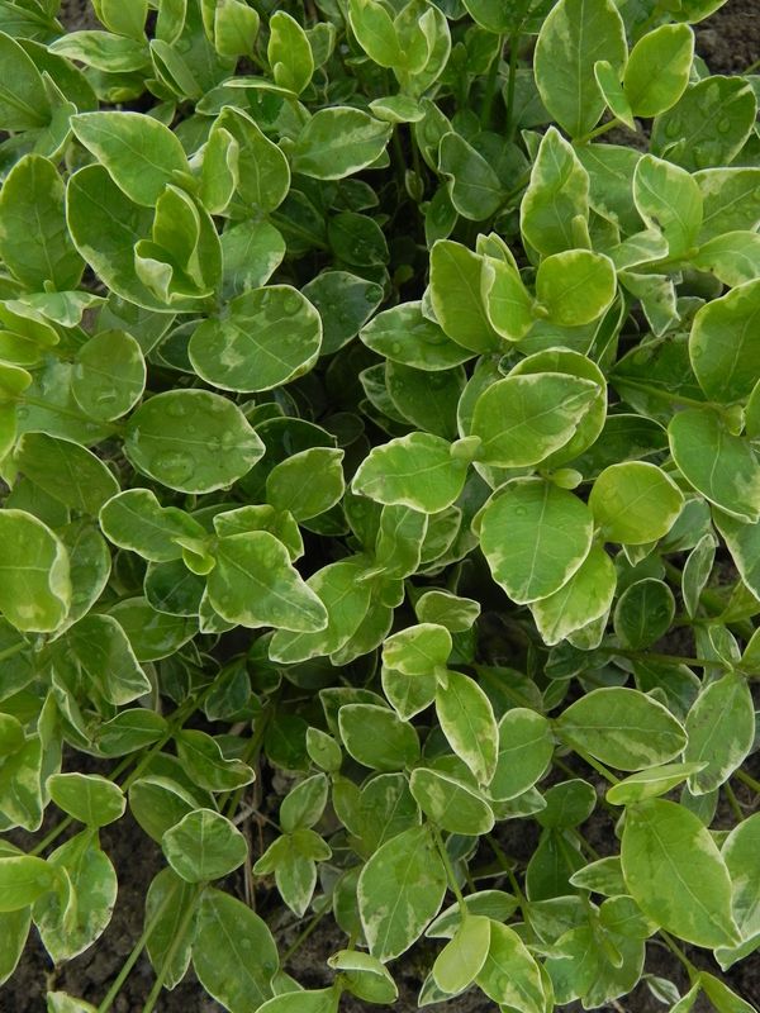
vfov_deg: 55.4
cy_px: 506
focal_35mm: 33
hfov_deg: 42.9
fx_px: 966
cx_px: 380
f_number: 4
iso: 200
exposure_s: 1/160
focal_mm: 5.9
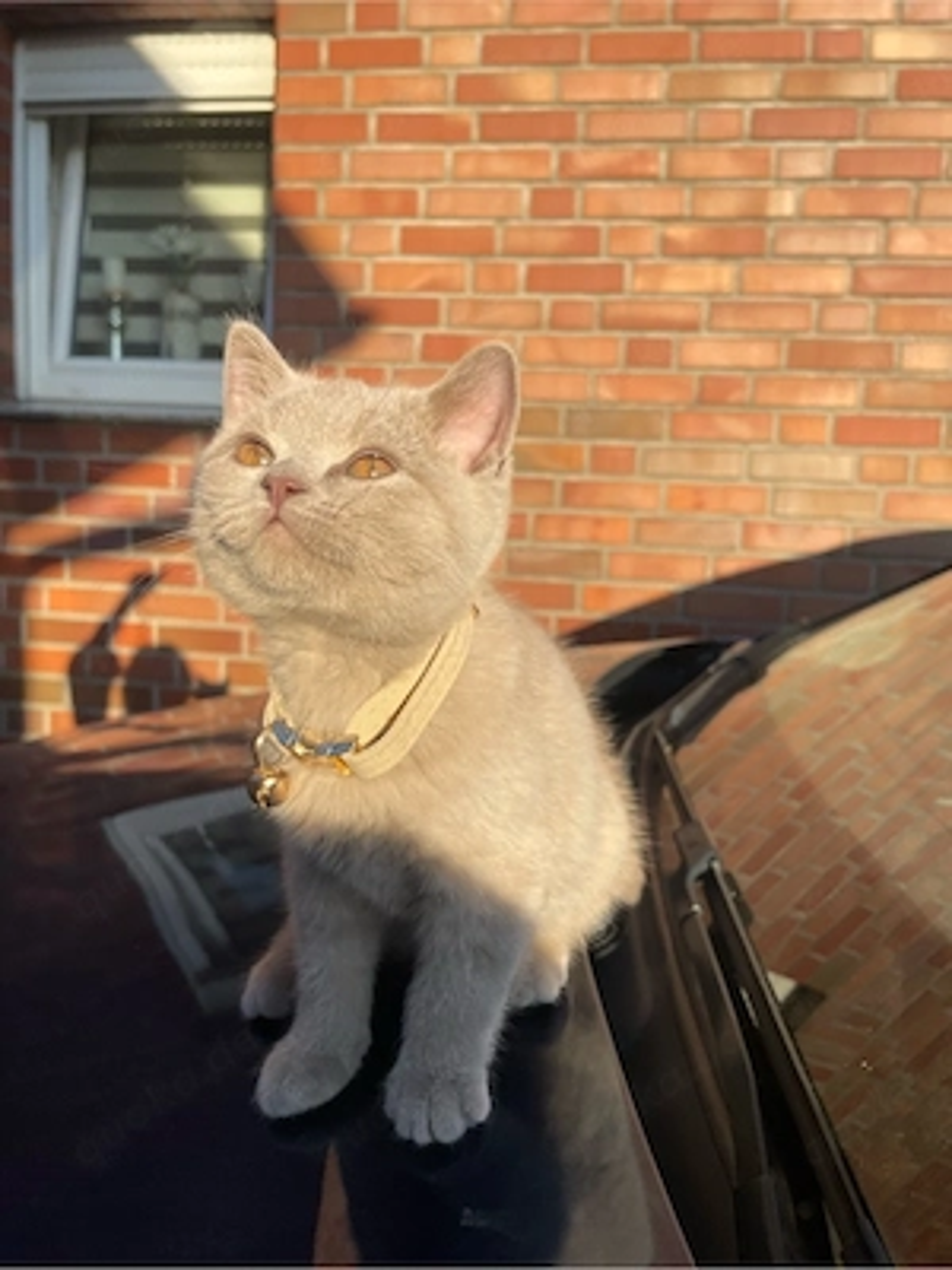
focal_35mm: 26
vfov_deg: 67.3
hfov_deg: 53.1
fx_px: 953
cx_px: 476
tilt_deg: -5.1
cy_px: 635
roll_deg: -2.6
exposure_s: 1/1916
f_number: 1.6
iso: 32
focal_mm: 4.2
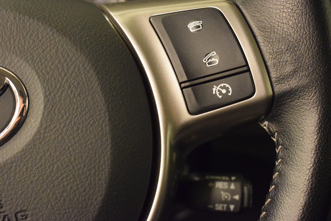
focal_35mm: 63
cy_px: 110
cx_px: 166
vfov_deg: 21.6
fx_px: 579
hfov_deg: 31.9
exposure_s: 1/25
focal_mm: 42
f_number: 5
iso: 6400
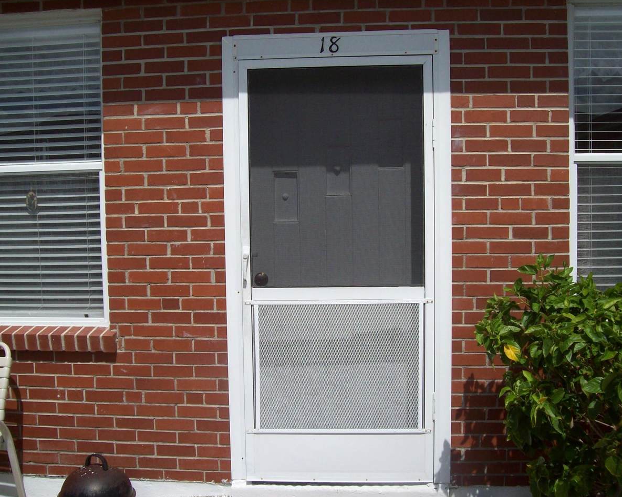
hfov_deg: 47.9
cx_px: 302
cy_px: 247
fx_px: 699
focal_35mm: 38
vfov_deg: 39.2
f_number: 4.8
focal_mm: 6
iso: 80
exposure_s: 1/1081
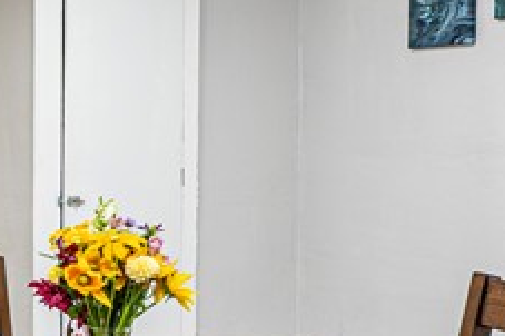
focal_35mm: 67
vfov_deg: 20.3
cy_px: 139
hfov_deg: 21.1
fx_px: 939
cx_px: -388
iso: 1600
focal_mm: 14
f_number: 8
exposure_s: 1/30
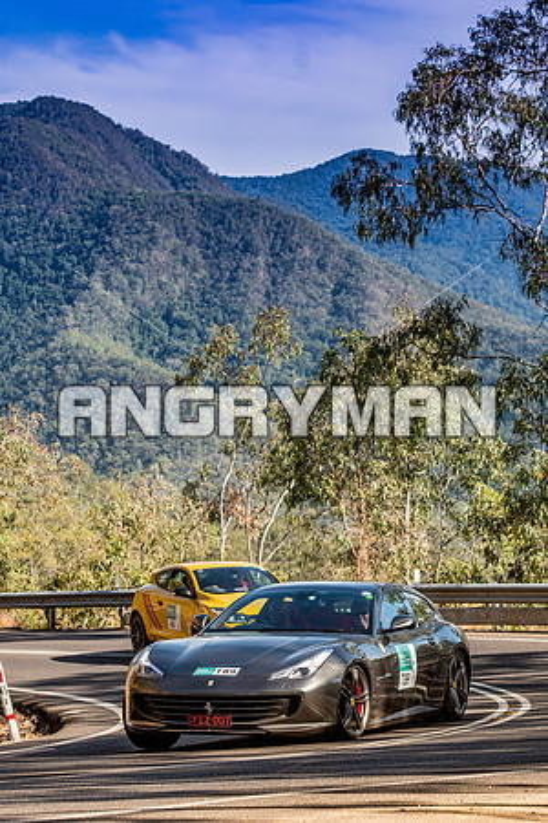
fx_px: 2945
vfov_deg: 15.9
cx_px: 274
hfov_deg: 10.6
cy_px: 412
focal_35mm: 129
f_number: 5
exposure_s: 1/2500
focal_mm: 86
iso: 250
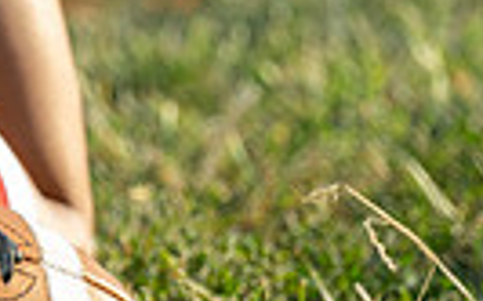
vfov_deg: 1.1
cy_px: -101
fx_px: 15145
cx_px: -645
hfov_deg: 1.8
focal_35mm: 1151
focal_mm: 200
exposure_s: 1/200
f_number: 5
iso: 100
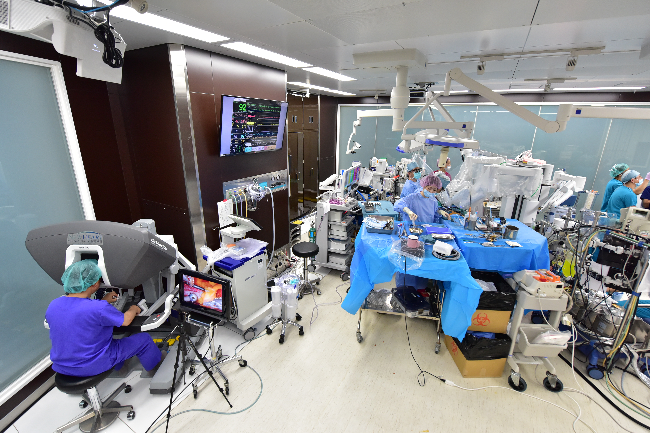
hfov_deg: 96.7
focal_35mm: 16
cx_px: 325
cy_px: 216
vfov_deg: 73.8
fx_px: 289
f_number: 5.6
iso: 2500
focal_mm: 16
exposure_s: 1/200
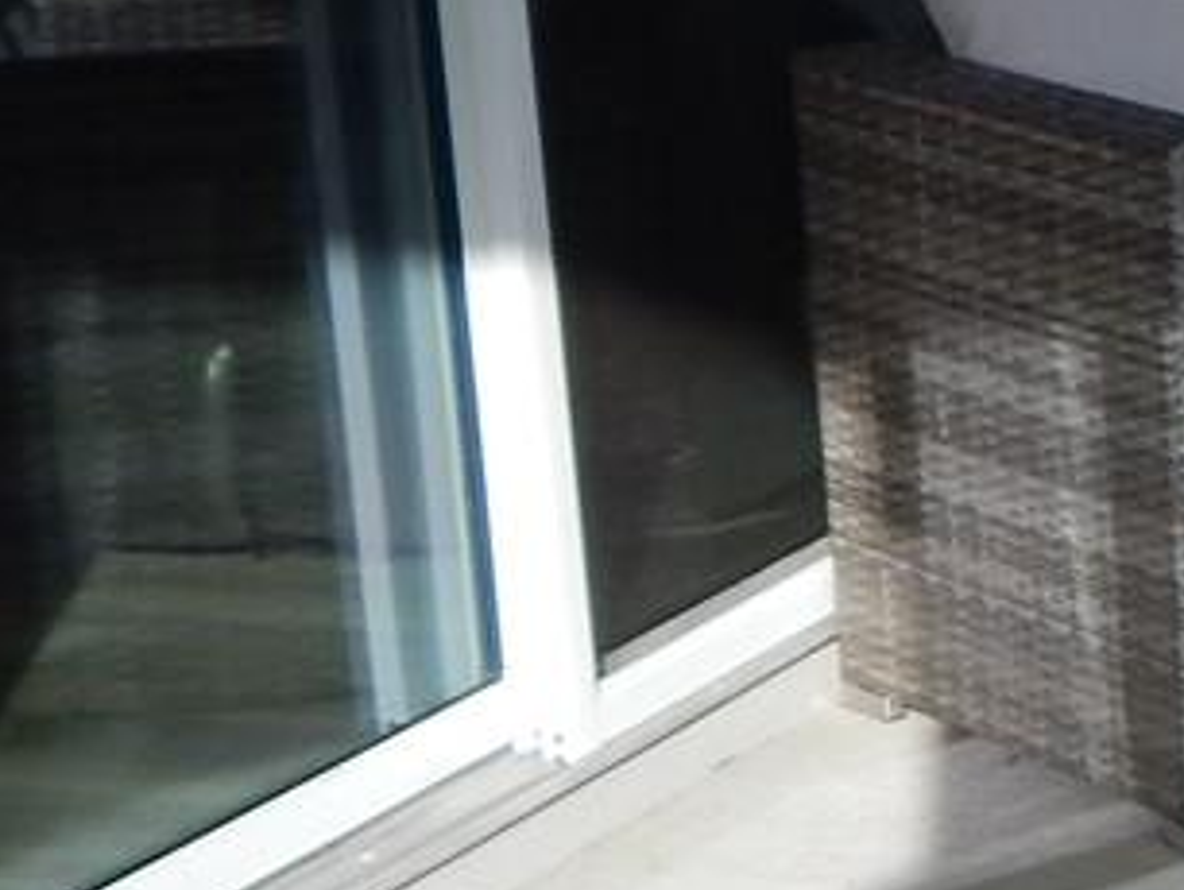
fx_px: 3937
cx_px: 2716
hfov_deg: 13.3
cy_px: -112
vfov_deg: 12.6
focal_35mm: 115
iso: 125
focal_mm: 4
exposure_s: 1/800
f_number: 3
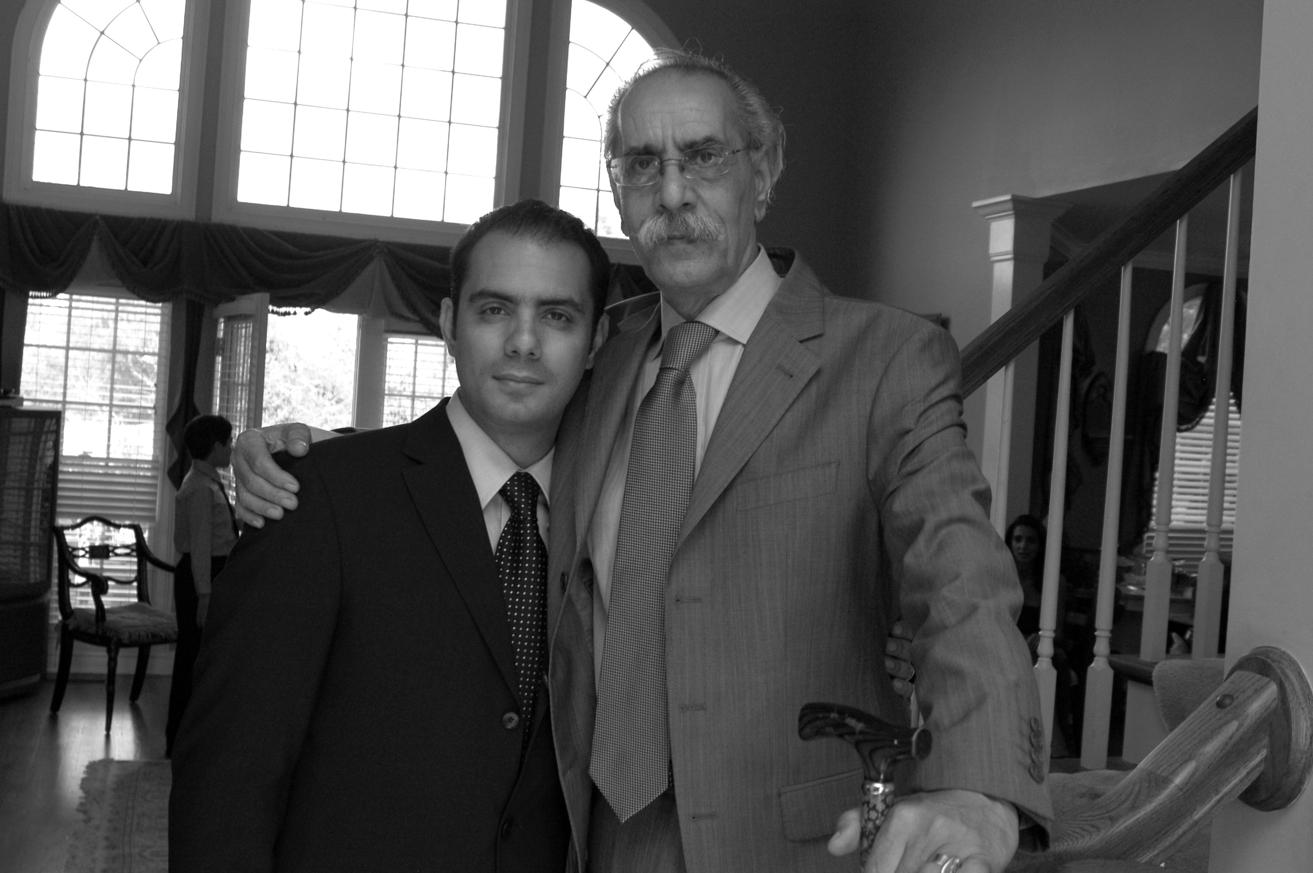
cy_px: 436
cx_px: 656
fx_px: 1312
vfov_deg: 36.8
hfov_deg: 53.2
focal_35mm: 36
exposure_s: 1/80
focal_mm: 24
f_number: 5.6
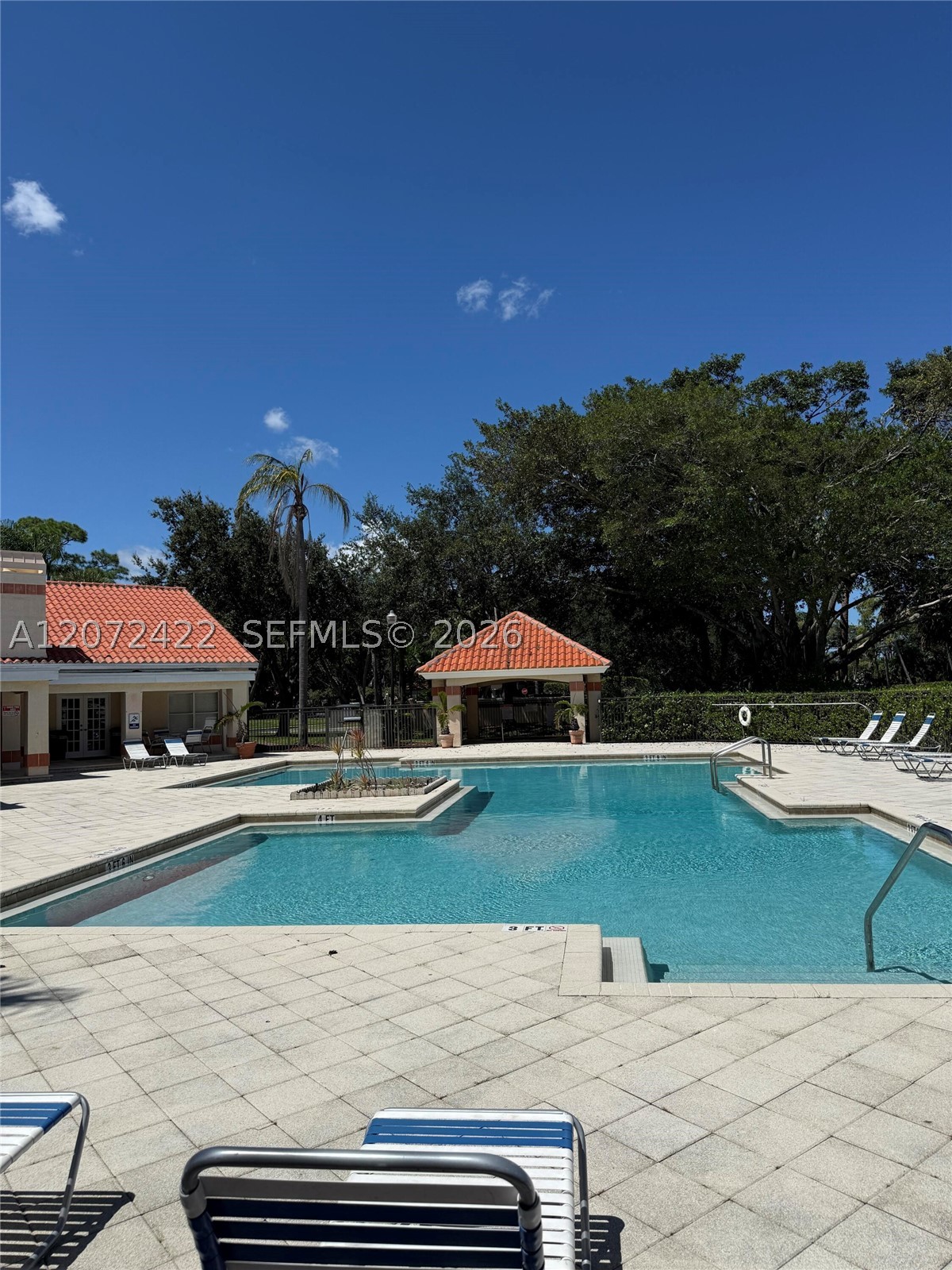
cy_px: 635
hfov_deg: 56.8
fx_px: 880
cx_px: 476
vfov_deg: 71.6
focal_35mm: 24
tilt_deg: +5.5
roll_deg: +1.9
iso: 80
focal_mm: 6.76
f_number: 1.78
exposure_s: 1/9091
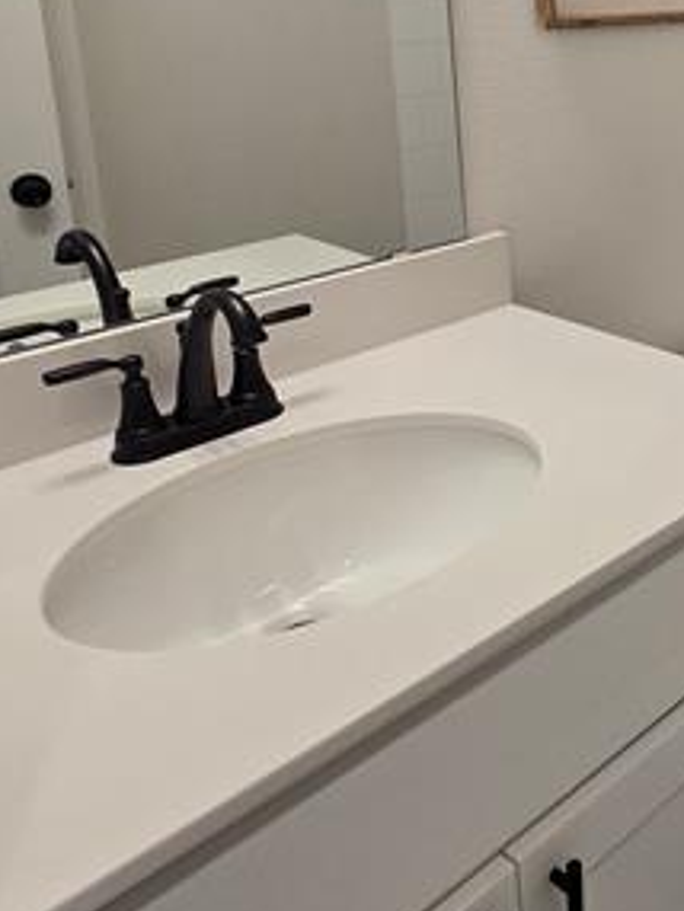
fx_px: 921
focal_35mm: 35
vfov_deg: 49.1
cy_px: 163
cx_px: 805
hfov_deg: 33.6
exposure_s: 1/60
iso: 80
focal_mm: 2.2
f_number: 2.2
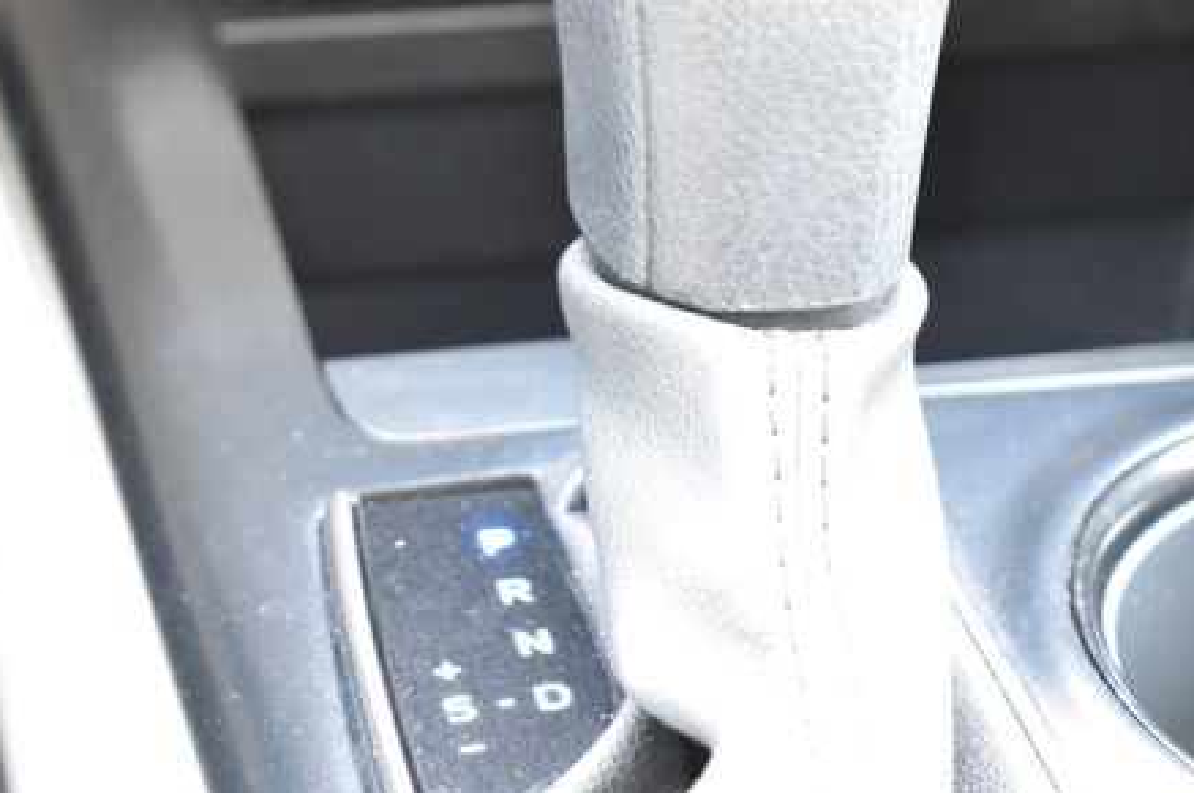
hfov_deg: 20.6
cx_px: 766
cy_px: 384
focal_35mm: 99
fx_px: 3271
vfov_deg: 13.8
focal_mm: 45
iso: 3200
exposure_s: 1/80
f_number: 5
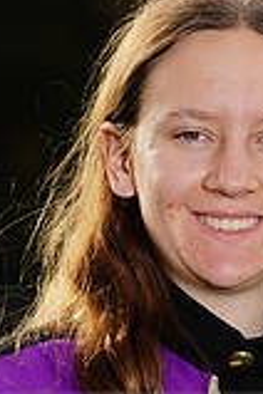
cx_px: 161
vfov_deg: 2.1
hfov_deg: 1.4
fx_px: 11001
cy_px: 426
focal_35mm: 1004
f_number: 7.1
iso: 100
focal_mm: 276
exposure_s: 1/200
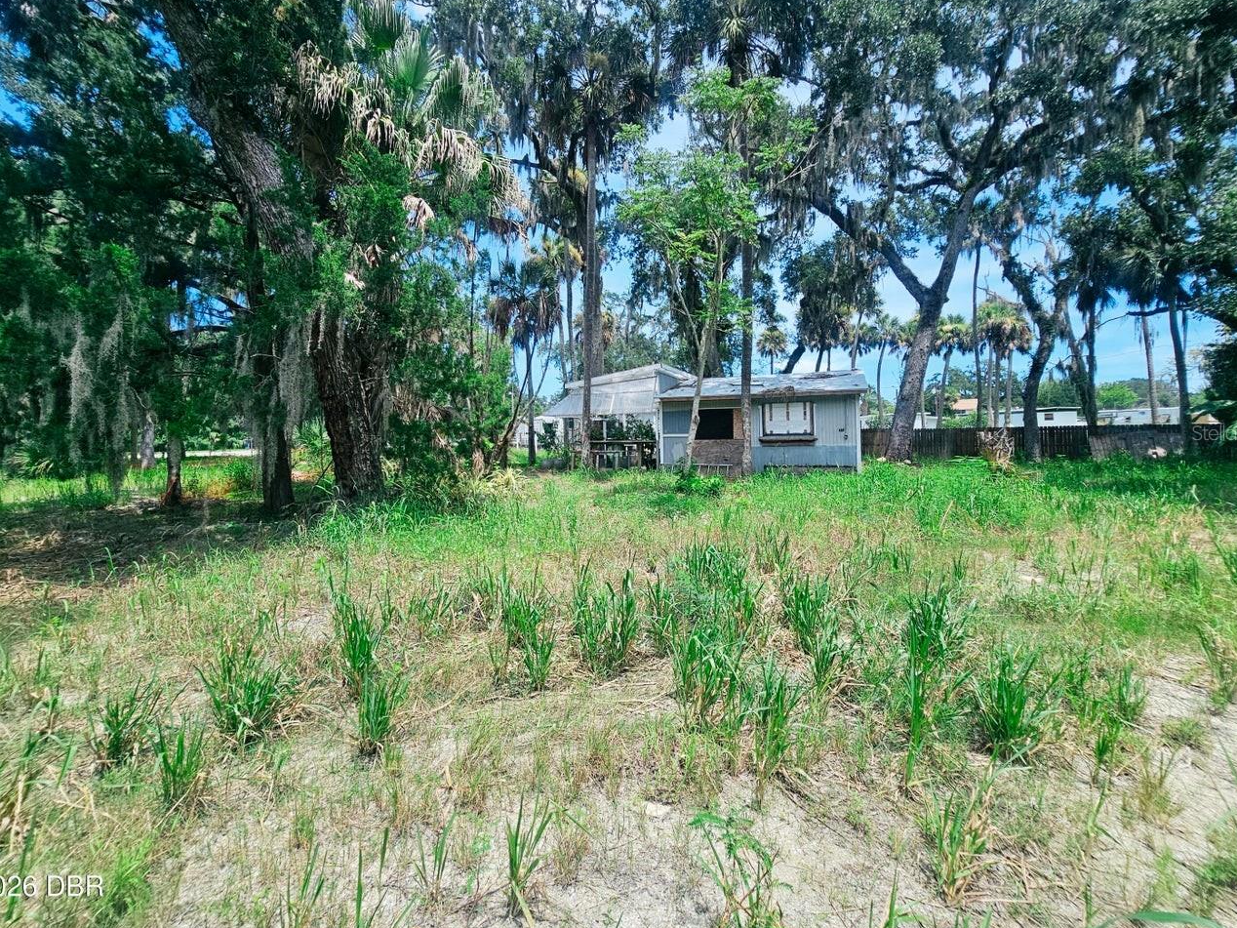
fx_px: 500
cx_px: 618
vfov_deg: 85.6
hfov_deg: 102.1
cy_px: 432
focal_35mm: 14
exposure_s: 1/1250
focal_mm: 2.2
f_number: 2.2
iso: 50
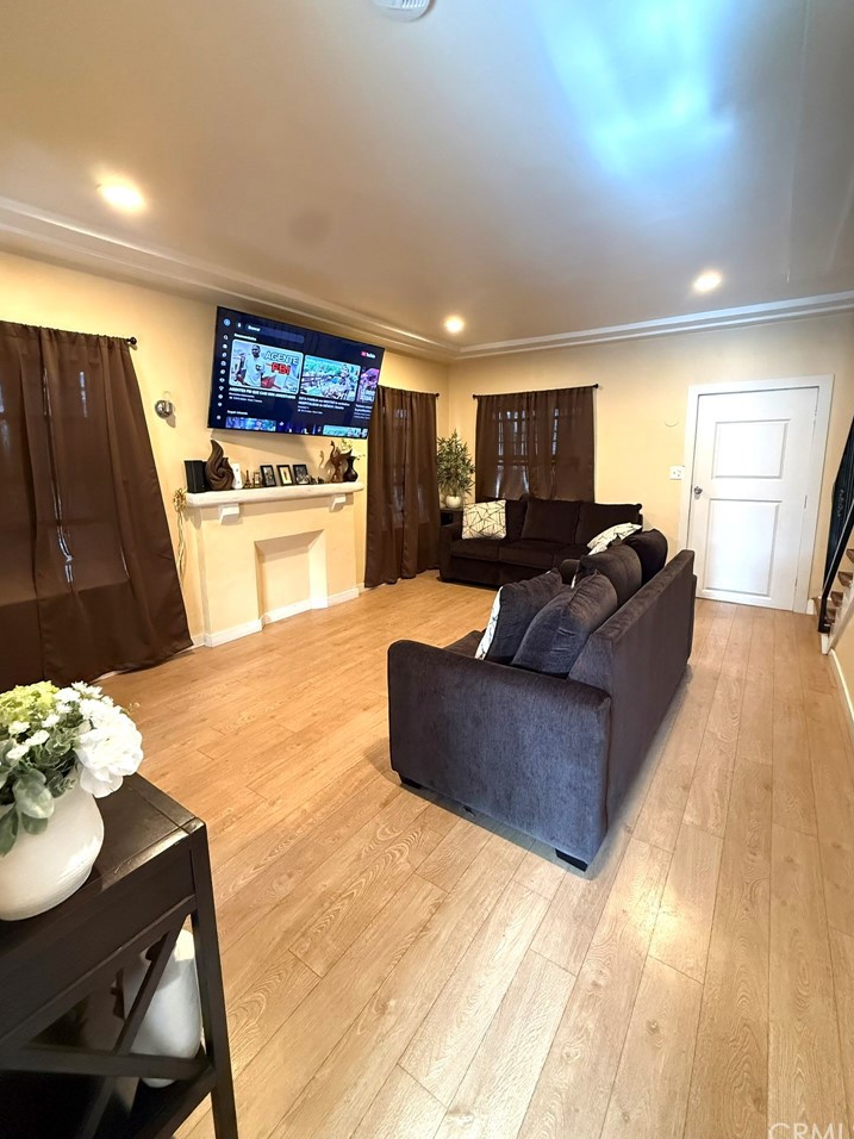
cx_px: 437
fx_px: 493
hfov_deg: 81.7
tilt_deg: -8.5
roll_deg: -0.4
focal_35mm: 15
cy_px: 541
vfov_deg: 98.1
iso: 800
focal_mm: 2.22
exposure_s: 1/60
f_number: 2.2
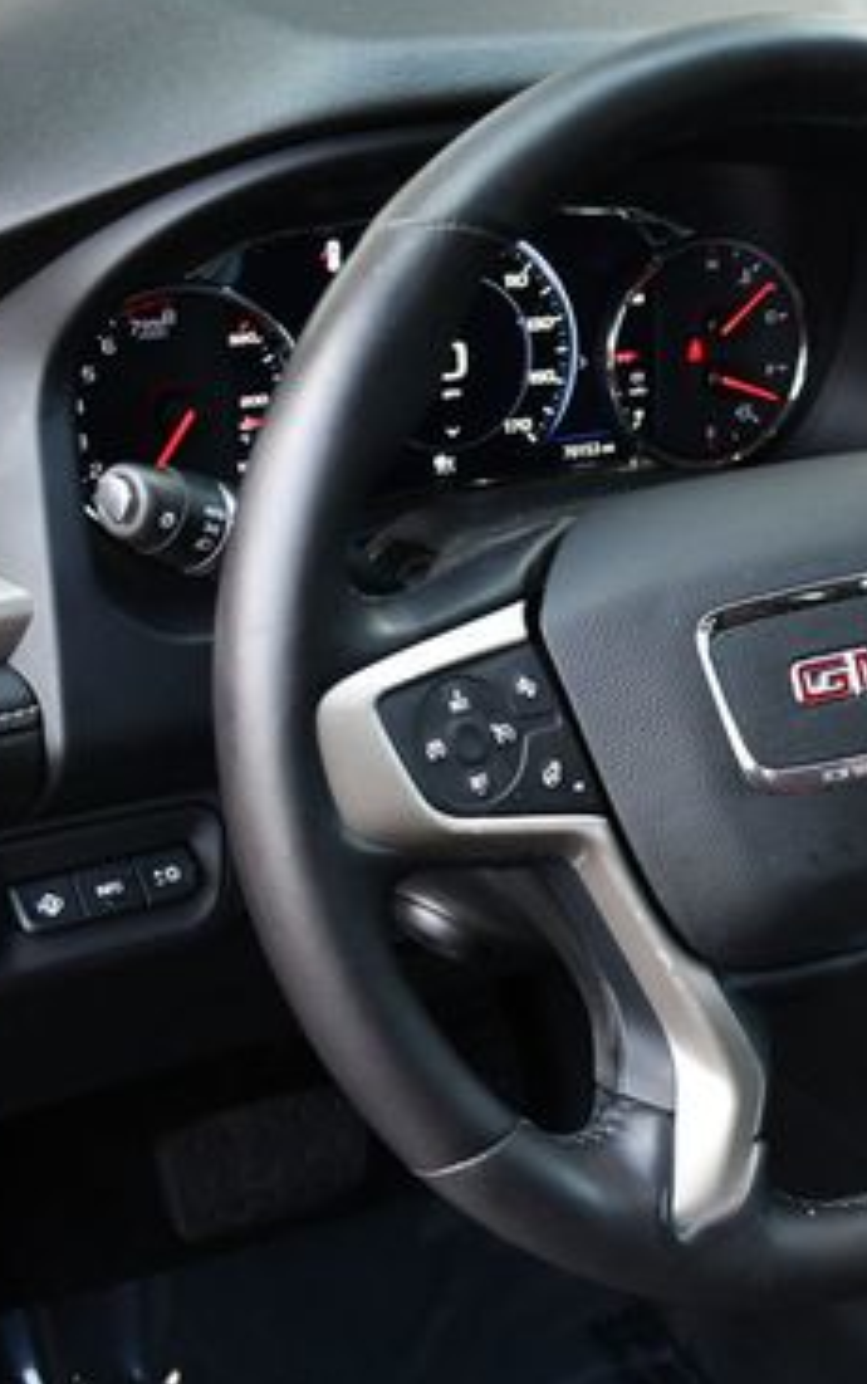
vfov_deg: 32.0
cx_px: 969
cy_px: 637
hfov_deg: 19.4
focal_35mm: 64
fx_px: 2415
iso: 720
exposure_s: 1/250
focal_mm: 18
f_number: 3.5
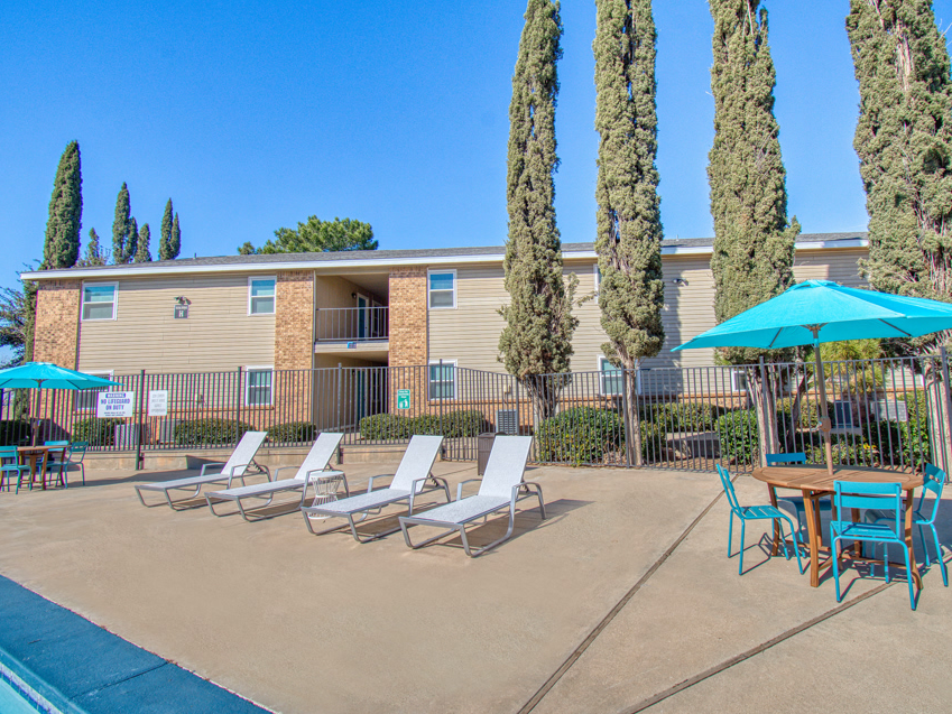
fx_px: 468
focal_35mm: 17
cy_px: 344
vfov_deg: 74.7
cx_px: 539
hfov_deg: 90.5
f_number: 8
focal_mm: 10
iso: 140
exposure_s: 1/500
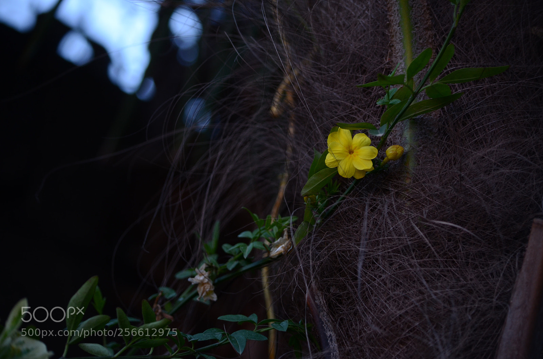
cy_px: 180
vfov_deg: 8.3
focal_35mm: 165
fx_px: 2483
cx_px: 272
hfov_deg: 12.5
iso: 400
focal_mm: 110
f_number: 4.8
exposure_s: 1/15
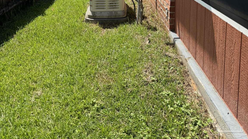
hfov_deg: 56.6
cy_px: -26
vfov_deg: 29.2
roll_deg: -0.5
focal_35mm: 35
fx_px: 230
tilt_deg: -5.9
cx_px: 124
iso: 80
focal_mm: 6.76
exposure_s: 1/3096
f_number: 1.78
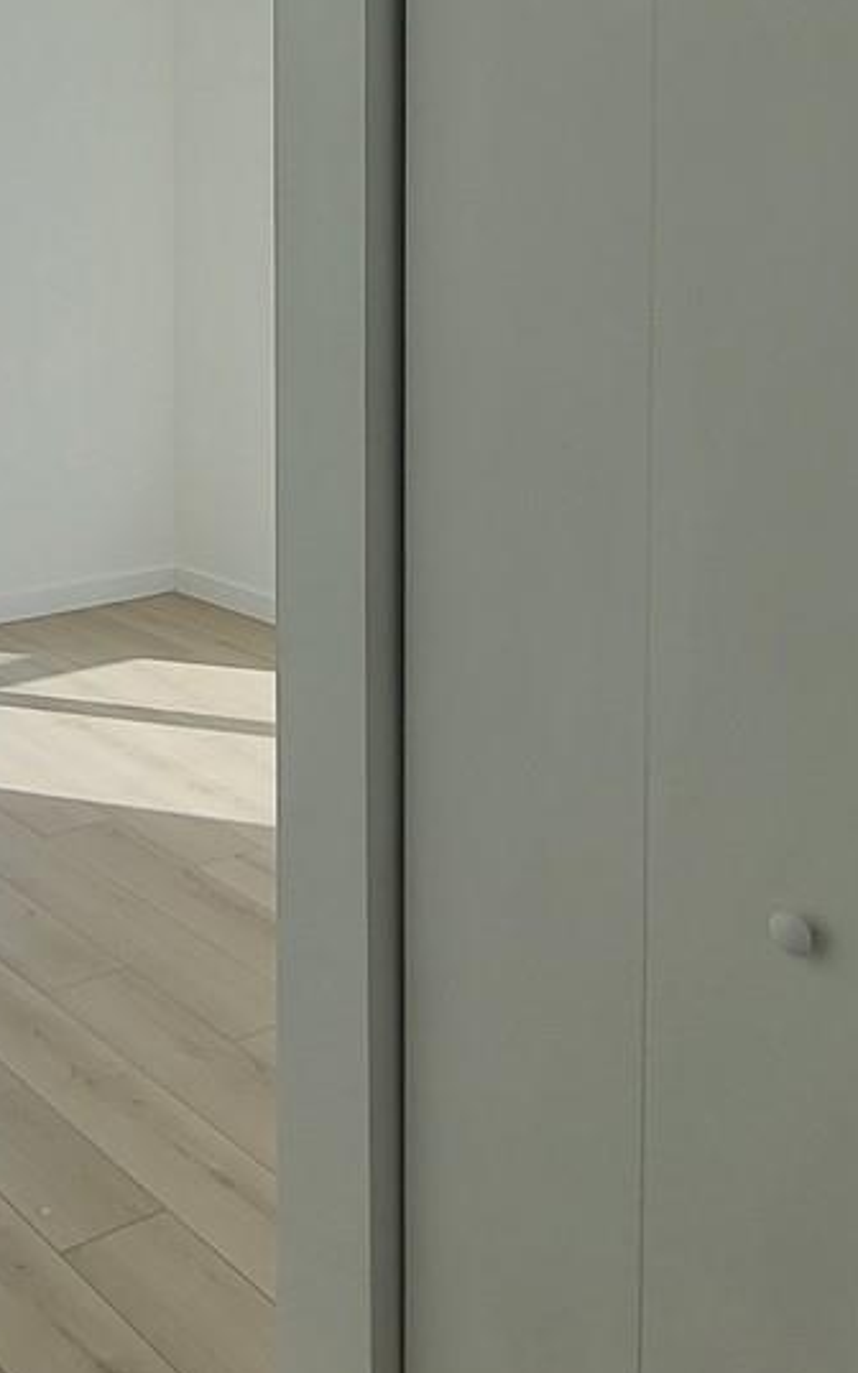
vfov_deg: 45.4
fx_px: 1535
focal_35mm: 41
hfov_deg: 28.1
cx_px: -112
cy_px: 245
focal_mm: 1.74
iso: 32
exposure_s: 1/348
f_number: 2.2
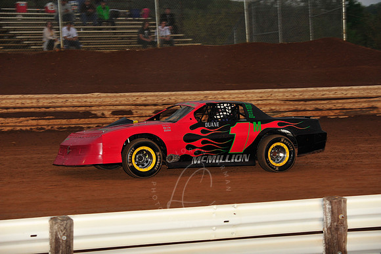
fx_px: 1322
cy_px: 127
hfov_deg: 16.4
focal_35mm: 125
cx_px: 190
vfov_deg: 11.0
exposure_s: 1/320
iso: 800
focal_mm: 125
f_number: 7.1
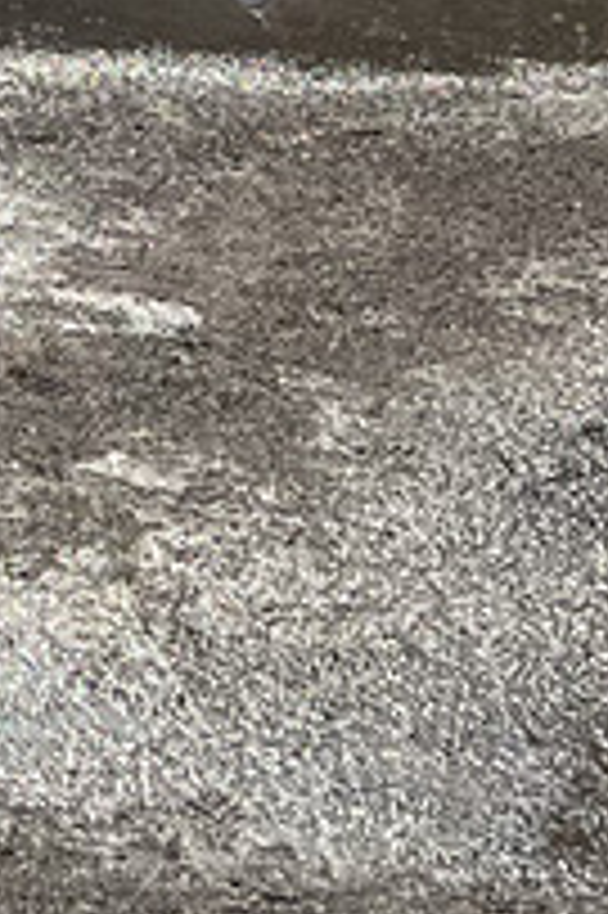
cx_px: -887
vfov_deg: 9.2
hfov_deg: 6.1
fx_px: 5405
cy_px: -770
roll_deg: -0.6
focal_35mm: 213
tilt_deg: -2.2
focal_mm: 5.7
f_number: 1.5
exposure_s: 1/14286
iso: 50
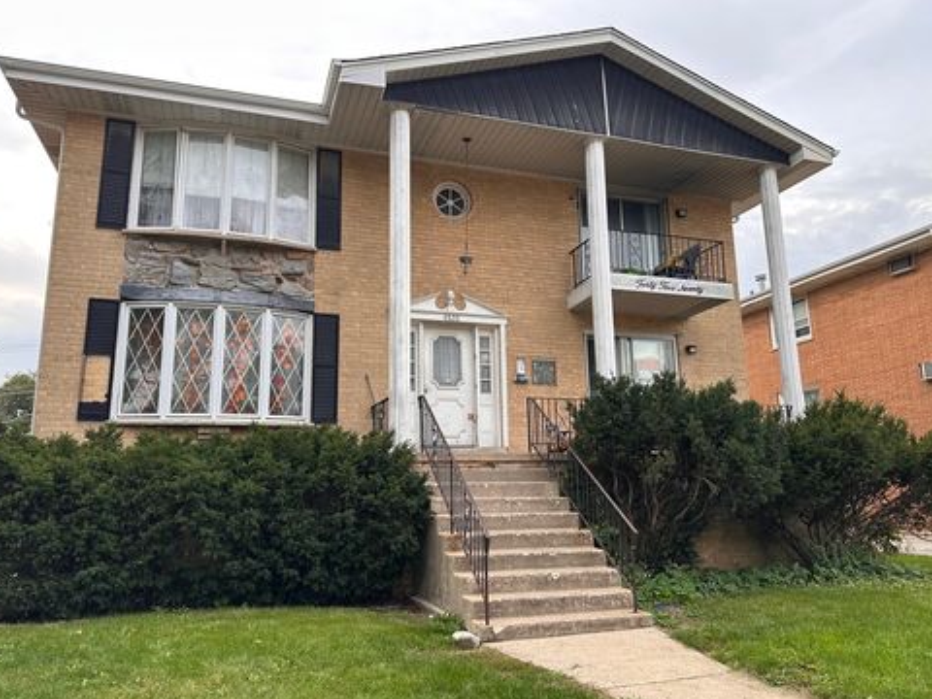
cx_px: 458
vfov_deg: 54.9
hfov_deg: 69.4
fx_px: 673
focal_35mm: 25
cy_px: 360
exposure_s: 1/134
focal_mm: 6.86
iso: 64
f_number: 1.78
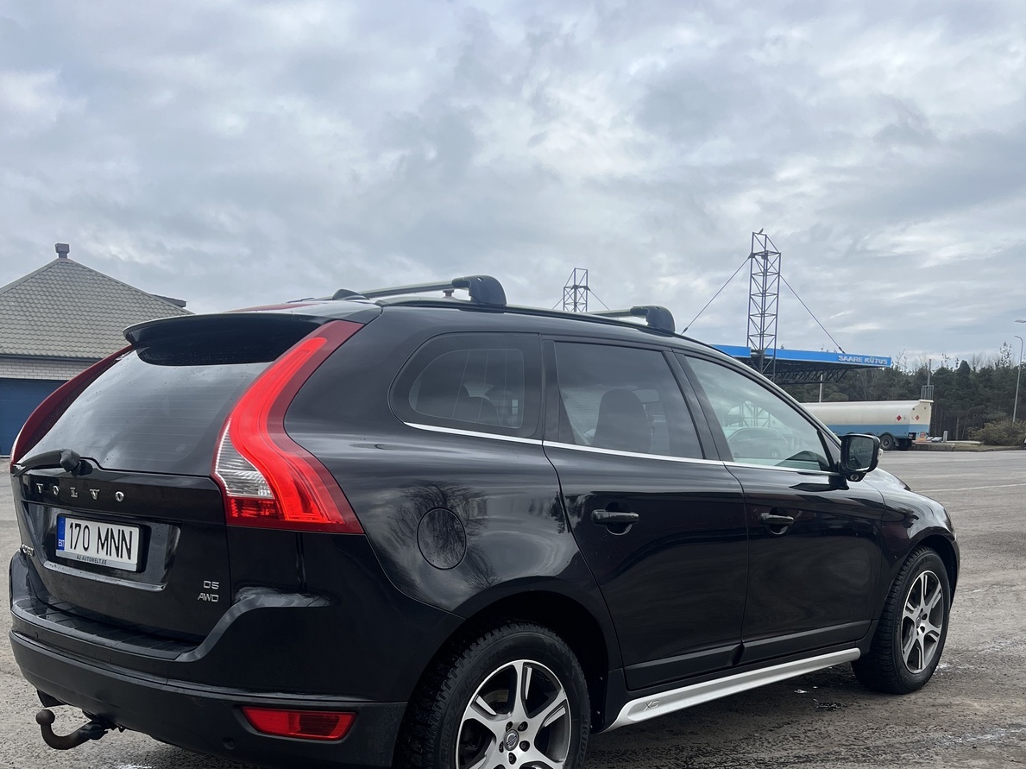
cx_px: 510
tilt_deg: -13.1
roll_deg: +2.2
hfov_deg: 52.6
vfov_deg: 38.4
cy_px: 662
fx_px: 1037
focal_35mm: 35
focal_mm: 5.1
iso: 50
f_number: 1.6
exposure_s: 1/1325
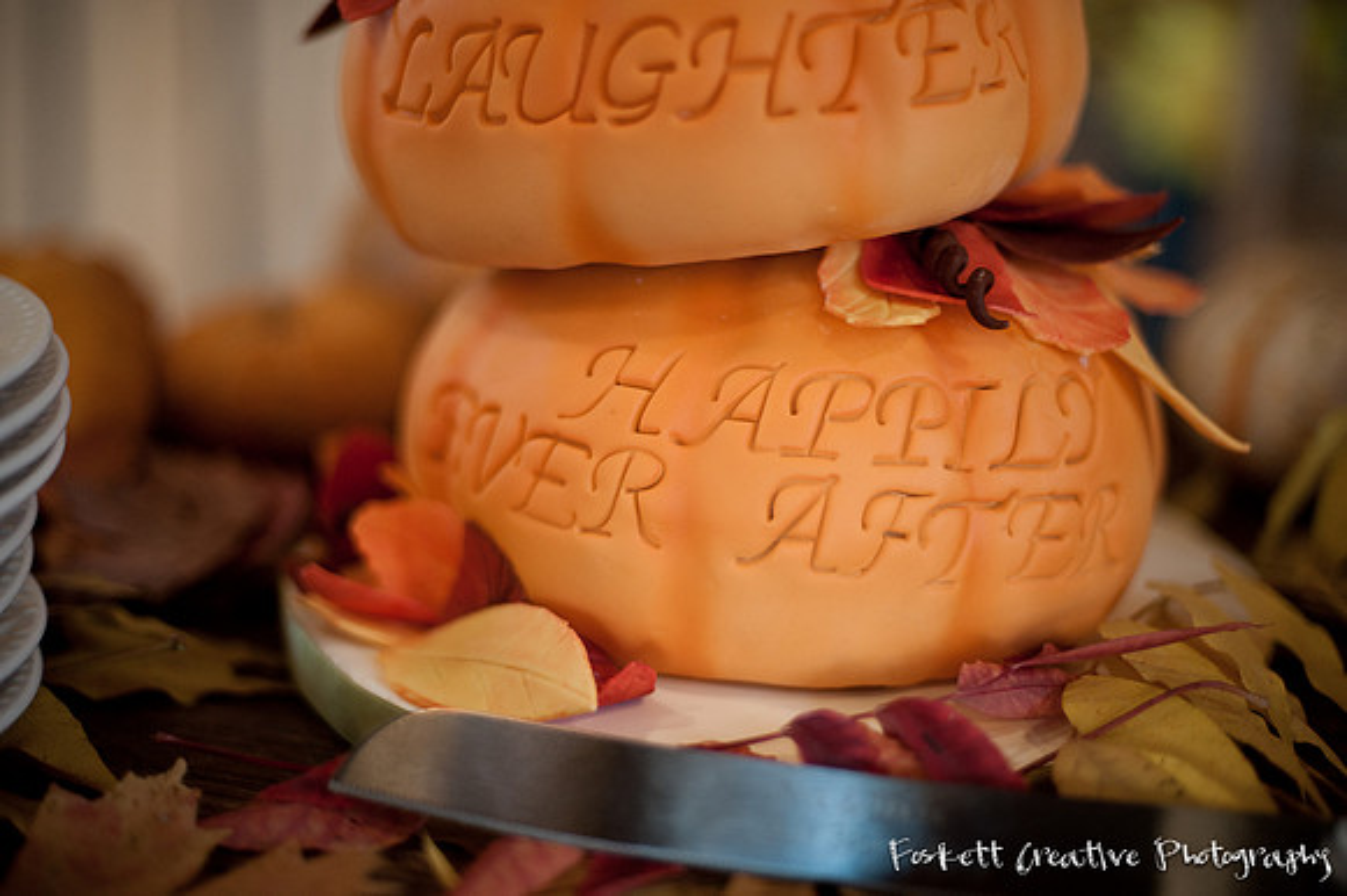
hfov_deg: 39.6
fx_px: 1870
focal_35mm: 50
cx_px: 674
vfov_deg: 27.0
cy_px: 448
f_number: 1.4
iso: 640
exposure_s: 1/200
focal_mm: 50
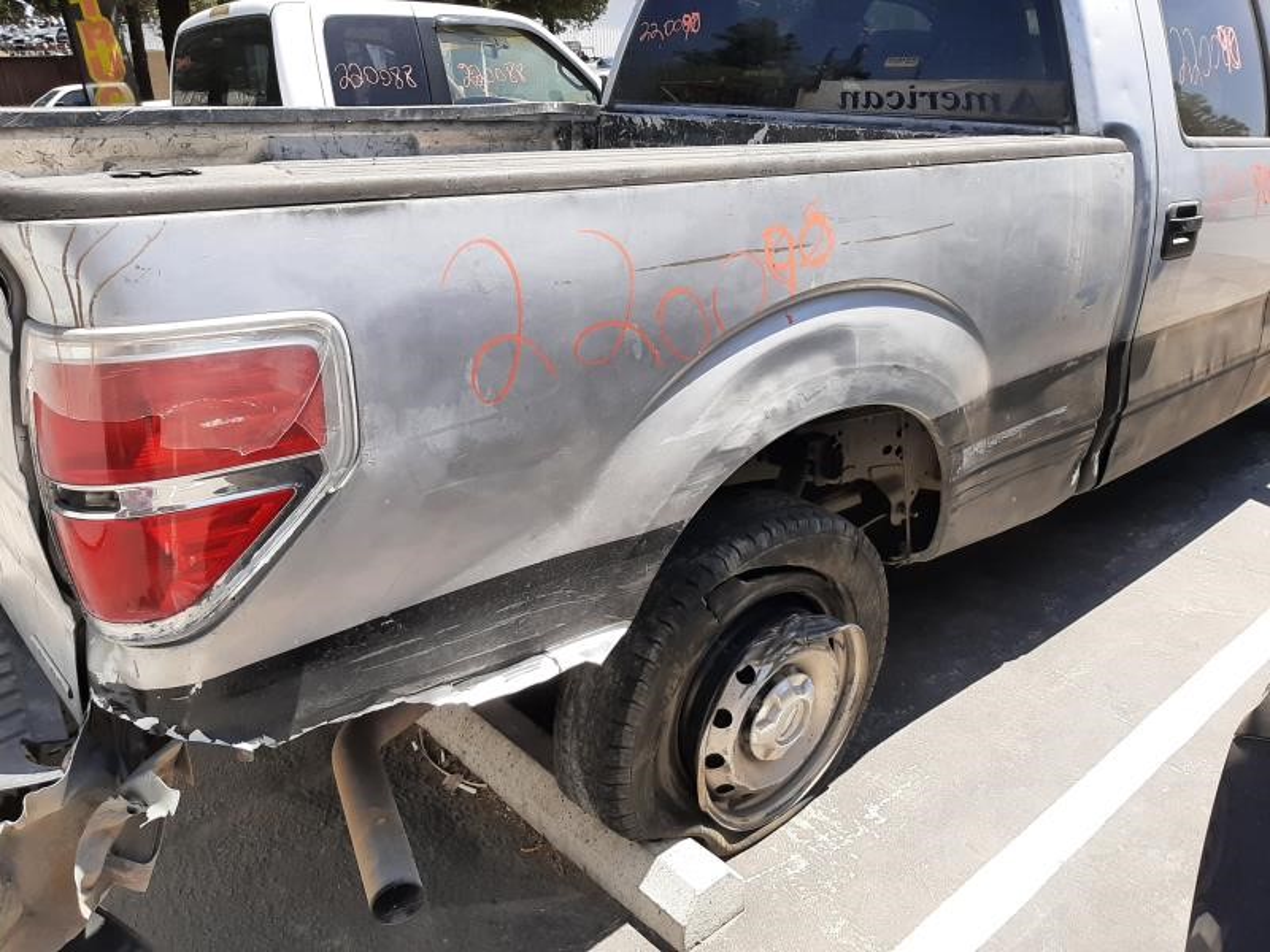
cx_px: 635
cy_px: 476
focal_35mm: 26
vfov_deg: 53.1
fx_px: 954
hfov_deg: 67.3
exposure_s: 1/1366
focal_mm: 3.93
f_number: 1.7
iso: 40
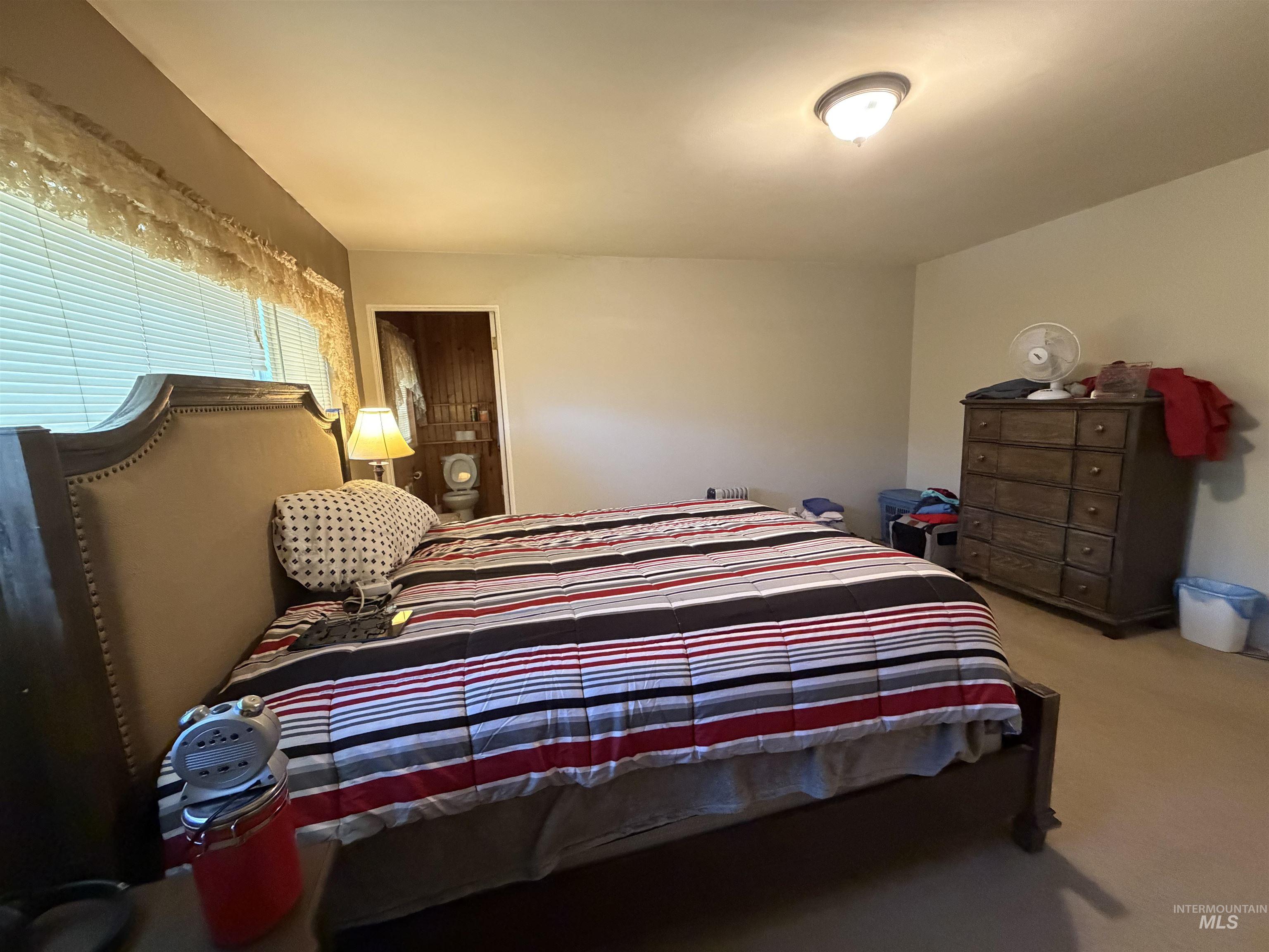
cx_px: 634
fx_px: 513
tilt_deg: -9.4
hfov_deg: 102.1
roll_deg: +2.8
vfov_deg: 85.7
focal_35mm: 14
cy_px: 476
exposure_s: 1/60
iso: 640
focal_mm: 2.22
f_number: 2.2
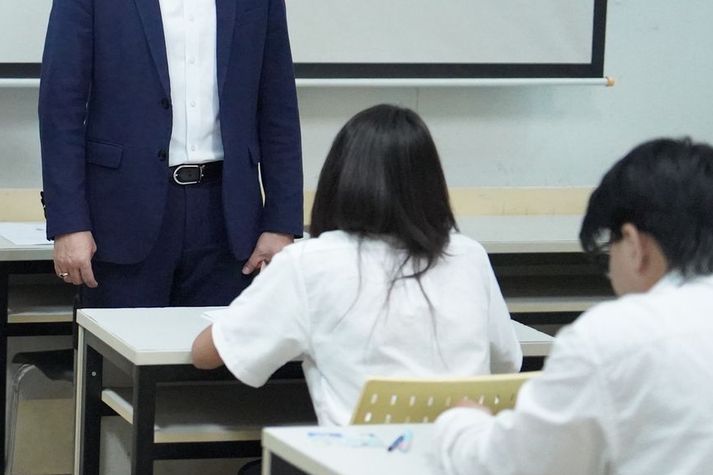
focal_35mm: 122
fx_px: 2416
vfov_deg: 11.2
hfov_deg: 16.2
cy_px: 129
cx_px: -107
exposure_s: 1/3200
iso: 10000
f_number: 1.2
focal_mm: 50
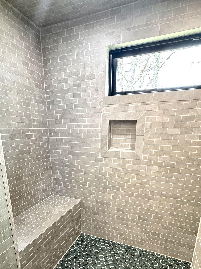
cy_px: 175
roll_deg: -0.2
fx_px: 163
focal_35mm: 21
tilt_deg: -14.5
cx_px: 96
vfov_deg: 77.0
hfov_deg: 63.4
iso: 320
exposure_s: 1/120
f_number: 2.2
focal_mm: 2.22
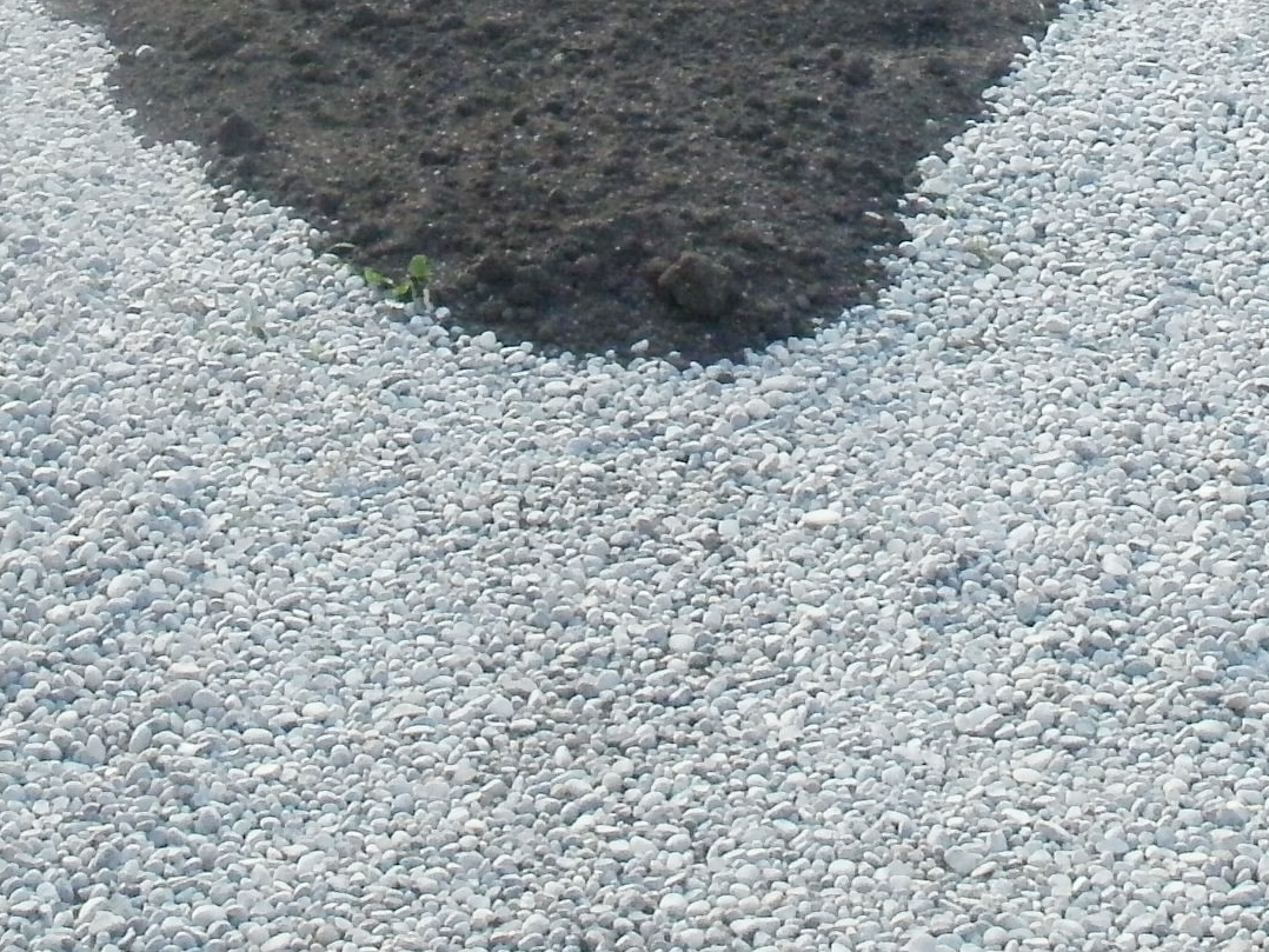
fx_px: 3997
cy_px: -308
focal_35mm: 109
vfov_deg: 13.1
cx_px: 655
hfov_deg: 18.0
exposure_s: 1/160
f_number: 5.6
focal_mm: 6.3
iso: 400
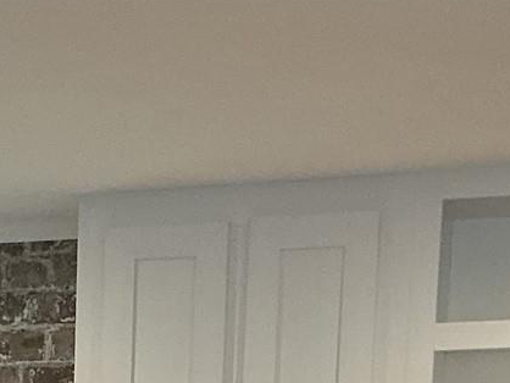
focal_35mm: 142
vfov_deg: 9.3
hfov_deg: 13.7
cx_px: -21
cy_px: 929
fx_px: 2093
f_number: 1.8
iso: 200
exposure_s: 1/60
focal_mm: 3
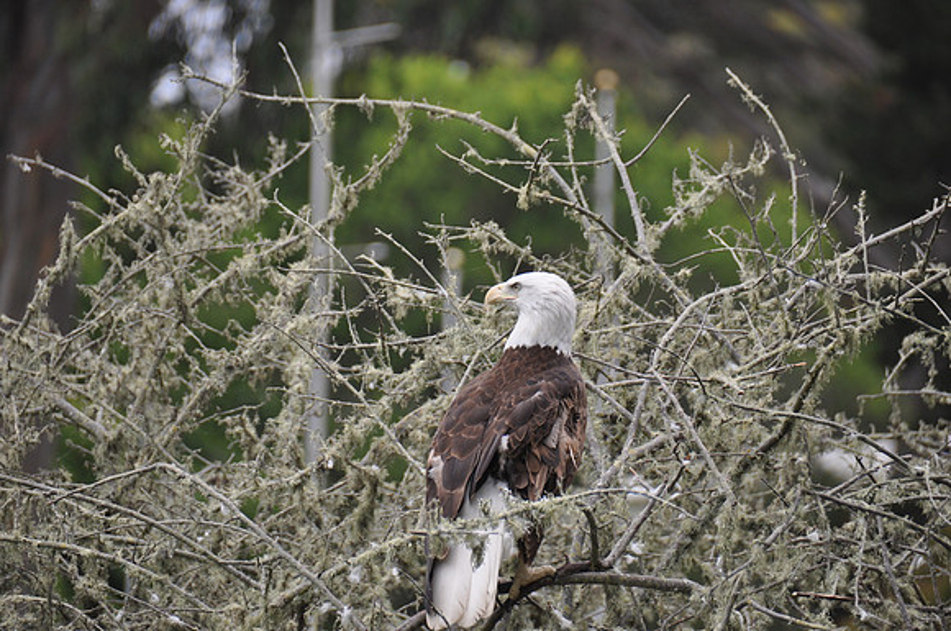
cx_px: 476
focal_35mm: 450
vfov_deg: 3.0
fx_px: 11871
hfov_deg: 4.6
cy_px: 316
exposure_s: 1/640
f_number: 5.6
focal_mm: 300
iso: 320
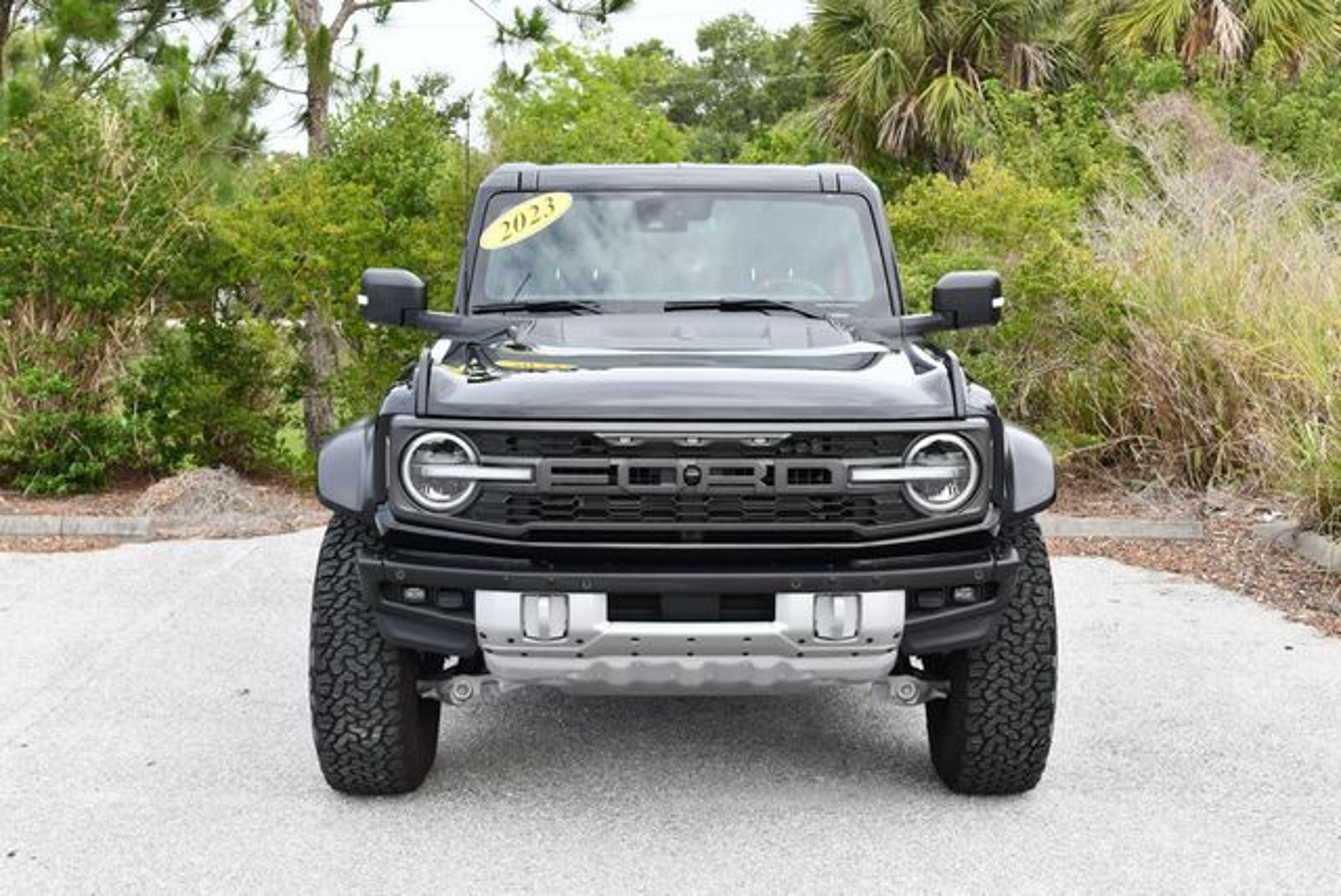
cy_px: 448
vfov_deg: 26.0
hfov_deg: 38.2
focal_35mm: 52
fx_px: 1939
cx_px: 670
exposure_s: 1/250
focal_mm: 26
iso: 280
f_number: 5.6
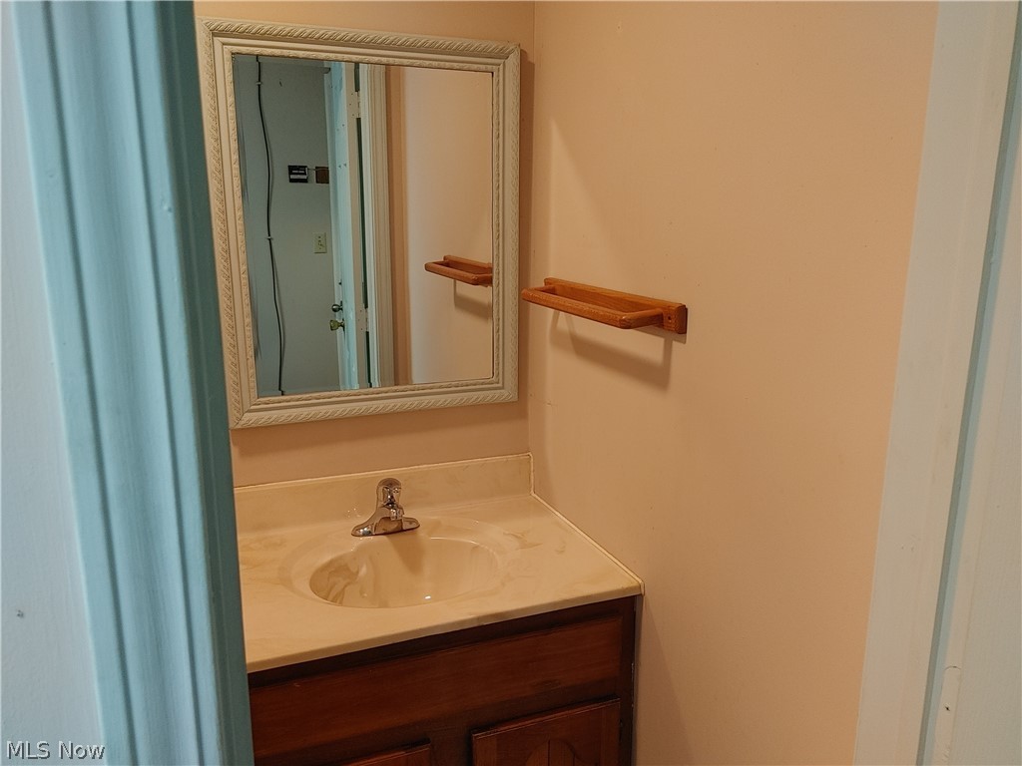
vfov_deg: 53.1
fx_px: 768
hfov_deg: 67.3
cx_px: 511
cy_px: 383
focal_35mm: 26
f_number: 1.8
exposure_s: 1/60
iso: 400
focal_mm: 4.81
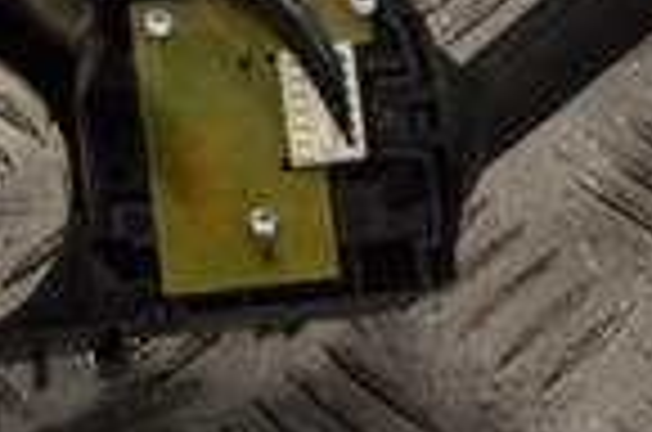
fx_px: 4500
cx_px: -171
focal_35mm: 249
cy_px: -63
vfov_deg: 5.5
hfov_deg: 8.2
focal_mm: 40
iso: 250
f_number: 5.6
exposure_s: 1/125
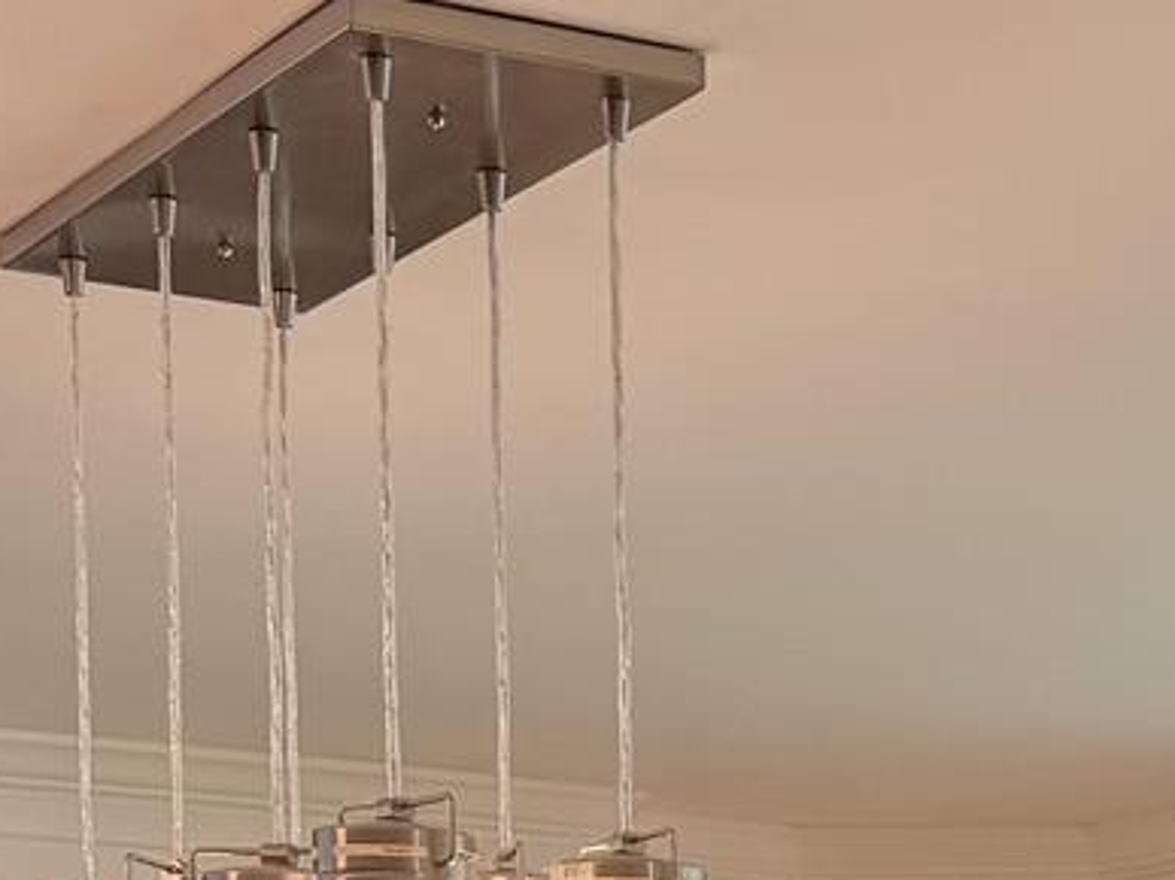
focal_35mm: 127
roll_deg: +0.5
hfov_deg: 14.8
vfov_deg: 10.8
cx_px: 1561
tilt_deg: -3.6
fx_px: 4310
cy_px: 1699
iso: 50
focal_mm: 6.76
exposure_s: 1/145
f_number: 1.78
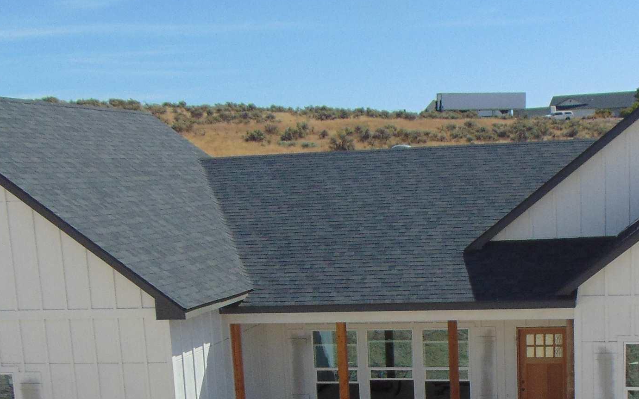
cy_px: 409
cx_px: 395
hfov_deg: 34.4
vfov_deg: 21.2
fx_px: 1027
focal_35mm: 59
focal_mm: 4.5
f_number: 7.7
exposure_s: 1/320
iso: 80
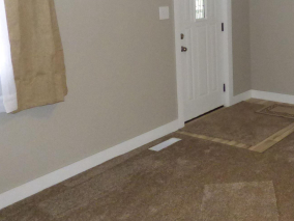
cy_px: 27
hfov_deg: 37.2
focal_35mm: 47
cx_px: 278
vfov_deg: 29.7
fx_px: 399
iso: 800
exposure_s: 1/60
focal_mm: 3.58
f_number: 2.8
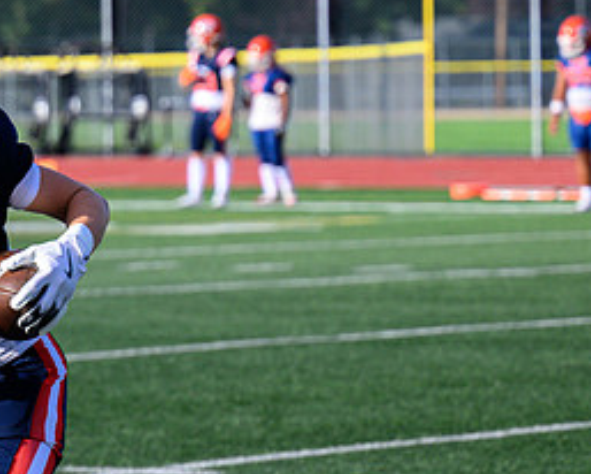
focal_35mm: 377
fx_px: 6599
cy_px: 365
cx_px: -188
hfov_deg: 5.1
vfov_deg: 4.1
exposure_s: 1/2000
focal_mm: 120
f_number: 4.5
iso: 500
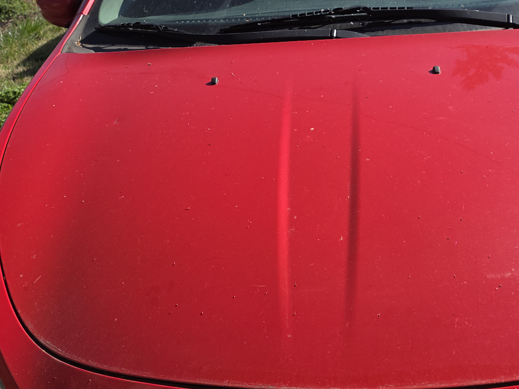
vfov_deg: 31.4
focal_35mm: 46
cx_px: 256
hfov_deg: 41.2
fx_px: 690
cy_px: 155
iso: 12
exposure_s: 1/638
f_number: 1.7
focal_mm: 6.3
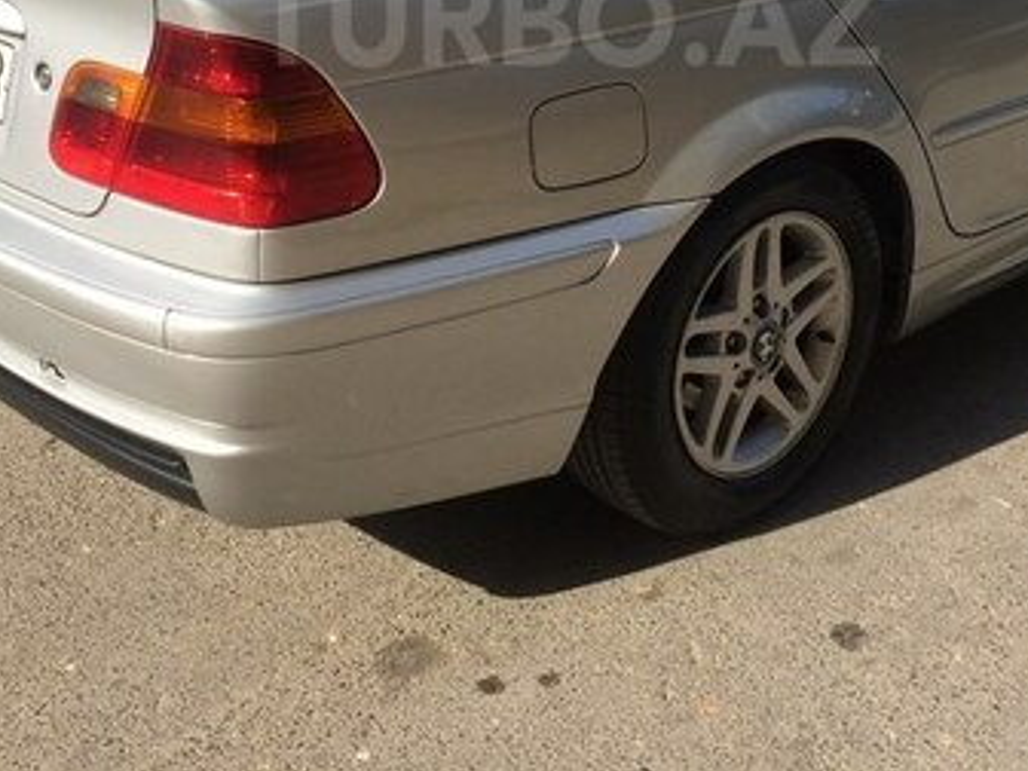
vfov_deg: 24.6
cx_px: 566
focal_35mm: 57
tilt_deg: -18.0
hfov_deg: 33.8
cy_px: 20
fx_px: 1693
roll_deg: -1.4
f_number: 2.2
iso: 32
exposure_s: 1/1325
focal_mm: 4.15
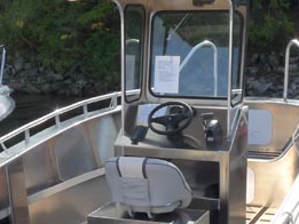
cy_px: 187
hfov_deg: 21.9
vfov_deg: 16.5
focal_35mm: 89
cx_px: 111
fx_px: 769
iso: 160
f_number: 5.6
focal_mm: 5.2
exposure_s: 1/250
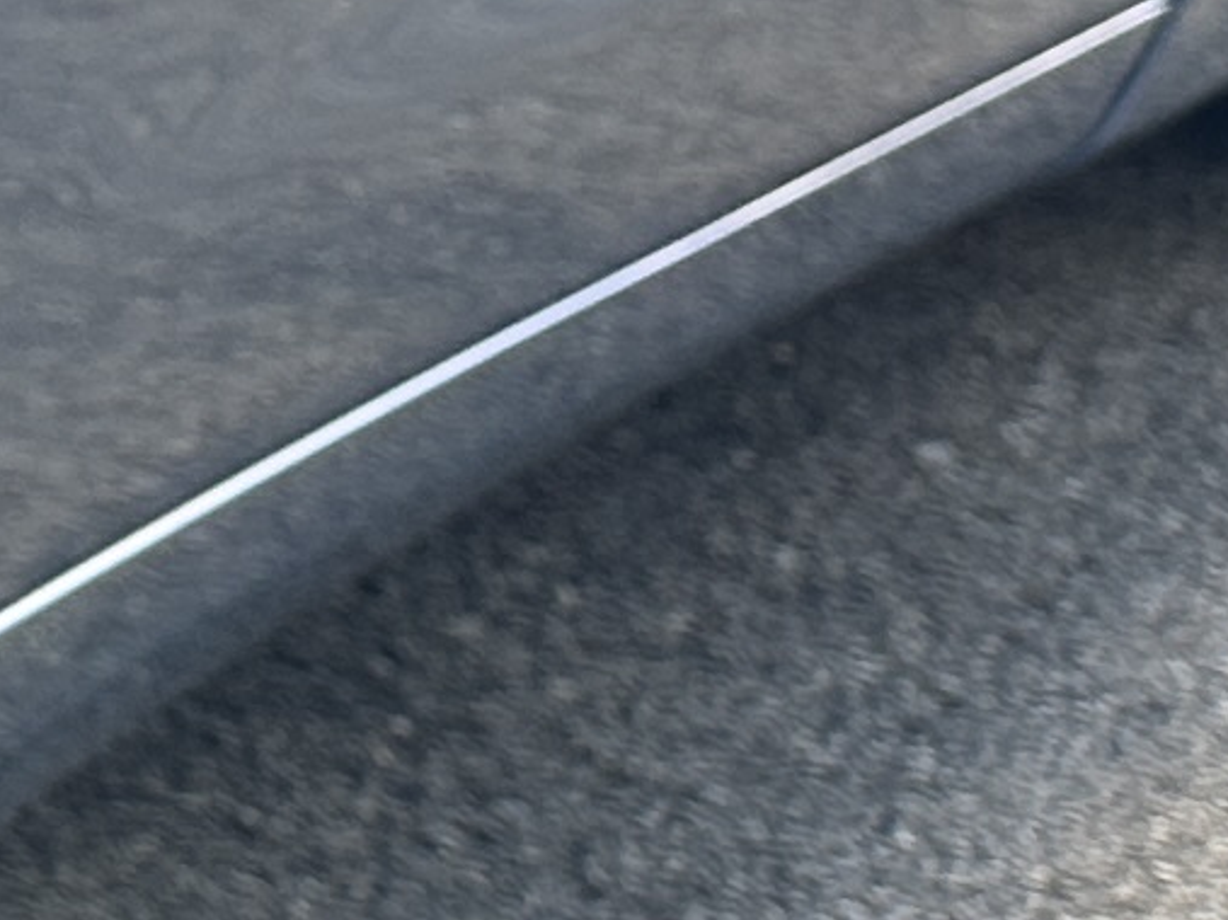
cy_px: -1034
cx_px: -2732
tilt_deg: -7.5
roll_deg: +0.8
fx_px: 6774
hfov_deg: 8.3
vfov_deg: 7.4
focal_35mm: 191
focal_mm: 6.86
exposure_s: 1/201
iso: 80
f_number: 1.78
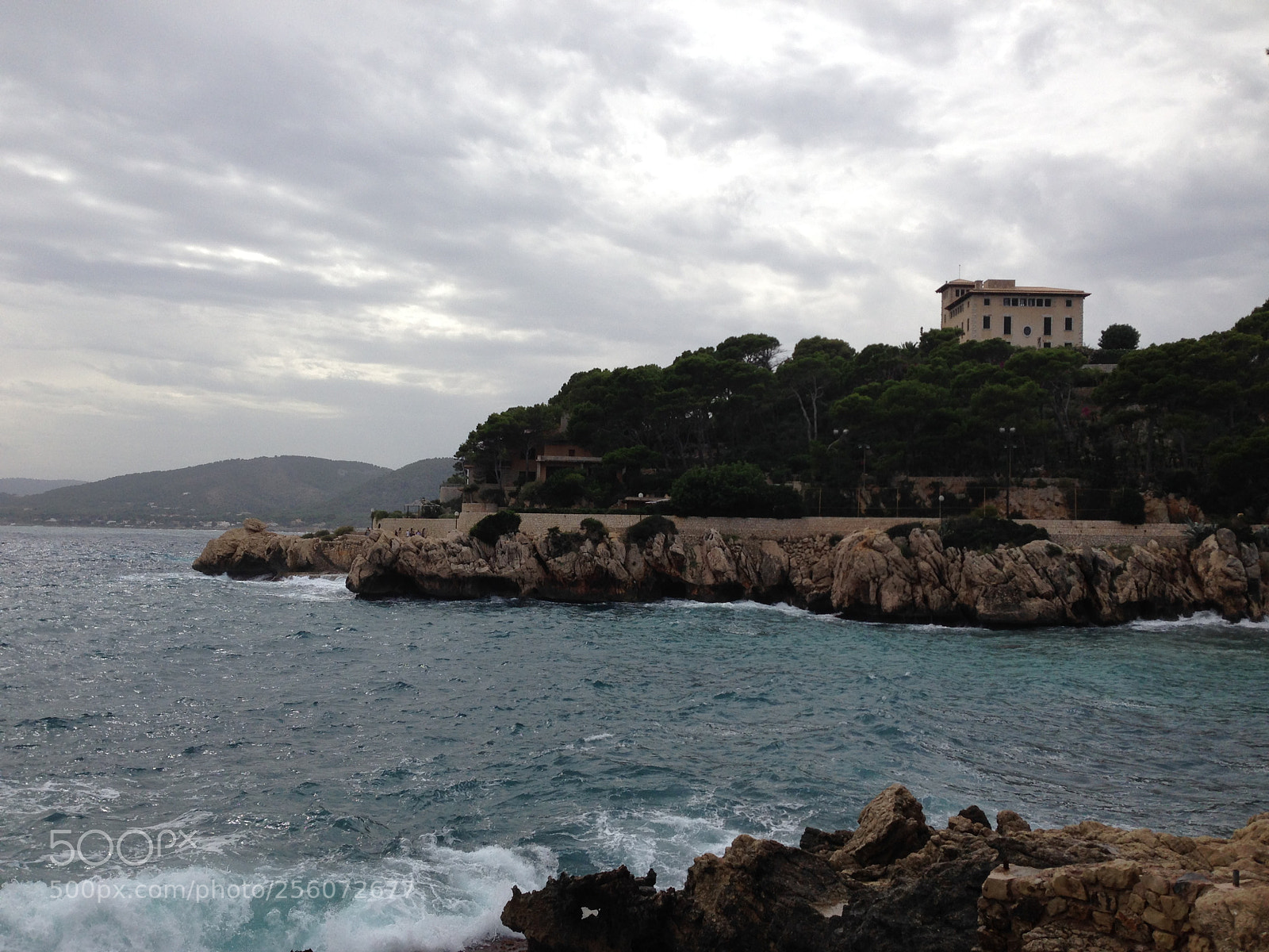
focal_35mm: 33
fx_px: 1210
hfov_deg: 55.4
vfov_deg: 42.9
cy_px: 476
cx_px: 634
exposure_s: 1/1808
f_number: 2.4
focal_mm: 4.12
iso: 50
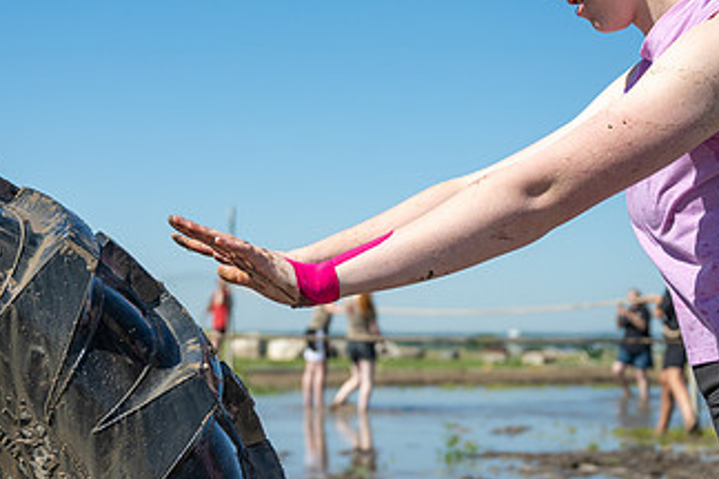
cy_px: 103
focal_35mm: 86
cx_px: 295
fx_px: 1717
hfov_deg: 23.6
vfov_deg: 15.8
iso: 100
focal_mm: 48
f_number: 4
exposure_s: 1/1250
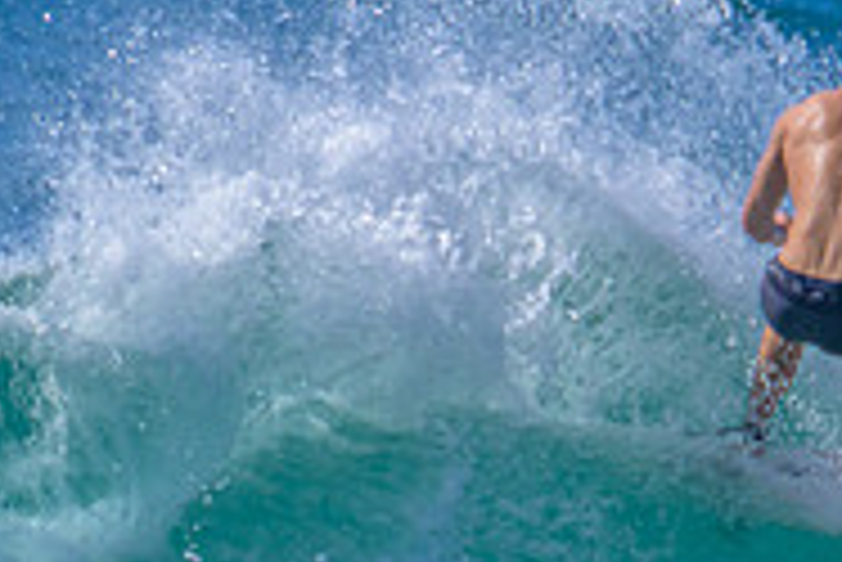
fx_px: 68089
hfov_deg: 0.7
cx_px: 821
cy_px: 673
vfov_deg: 0.5
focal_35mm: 2909
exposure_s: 1/2000
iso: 1000
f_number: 11
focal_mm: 800
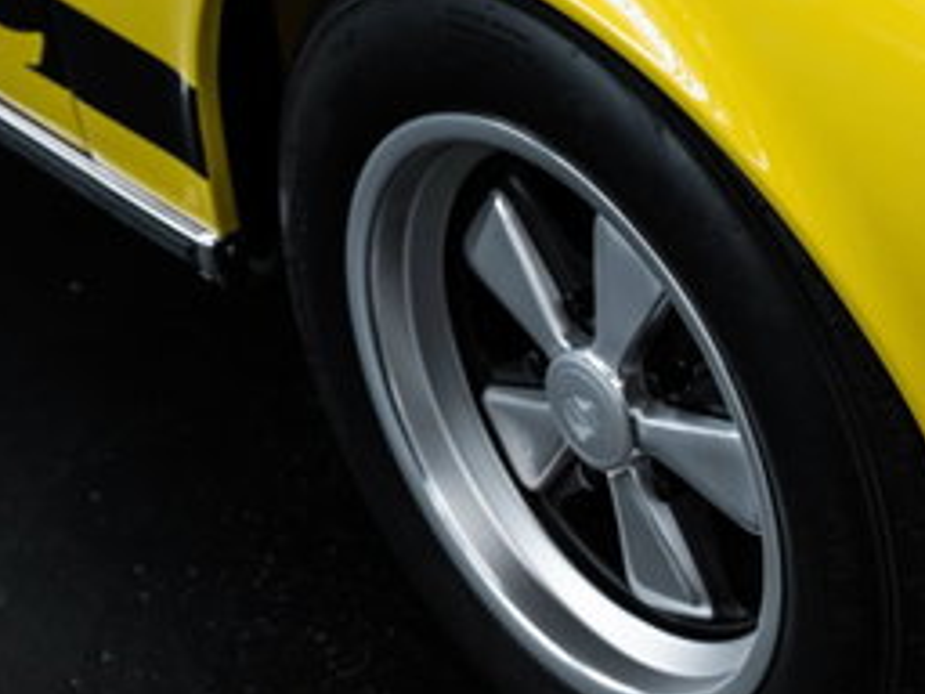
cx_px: 1288
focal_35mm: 124
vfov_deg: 12.0
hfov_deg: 15.0
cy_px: 304
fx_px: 3313
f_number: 4.5
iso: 400
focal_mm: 43
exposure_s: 1/160
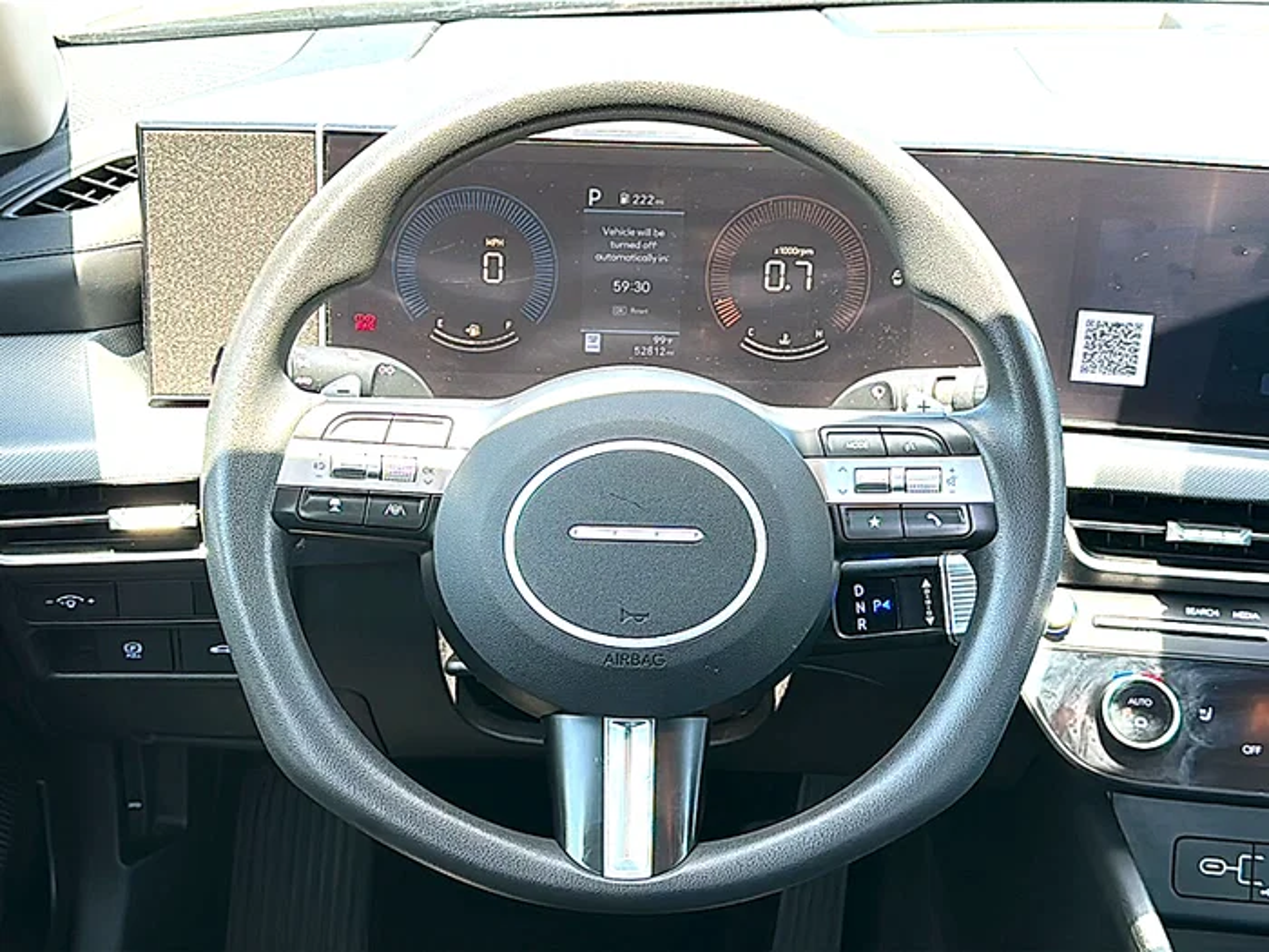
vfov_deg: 32.2
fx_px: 1650
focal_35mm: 45
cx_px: 634
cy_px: 476
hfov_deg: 42.1
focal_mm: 6.86
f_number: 1.78
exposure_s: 1/155
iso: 64
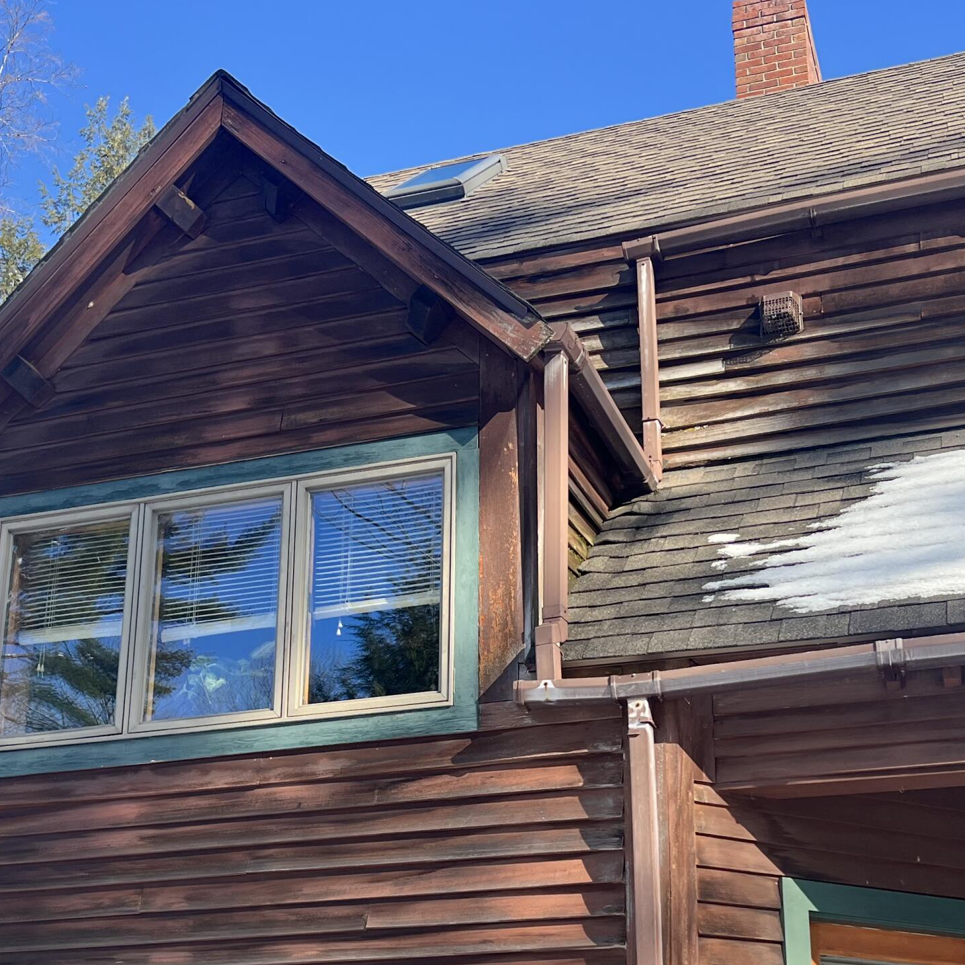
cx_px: 551
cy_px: 748
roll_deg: +0.7
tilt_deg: +16.2
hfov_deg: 35.3
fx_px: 1514
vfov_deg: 34.5
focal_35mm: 48
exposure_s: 1/873
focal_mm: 5.7
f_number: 1.5
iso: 50
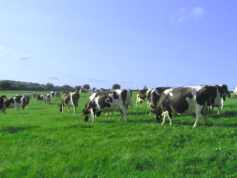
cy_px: 89
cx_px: 118
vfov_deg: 37.7
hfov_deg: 49.0
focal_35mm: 38
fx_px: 260
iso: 50
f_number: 5.6
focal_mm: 5.8
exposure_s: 1/400
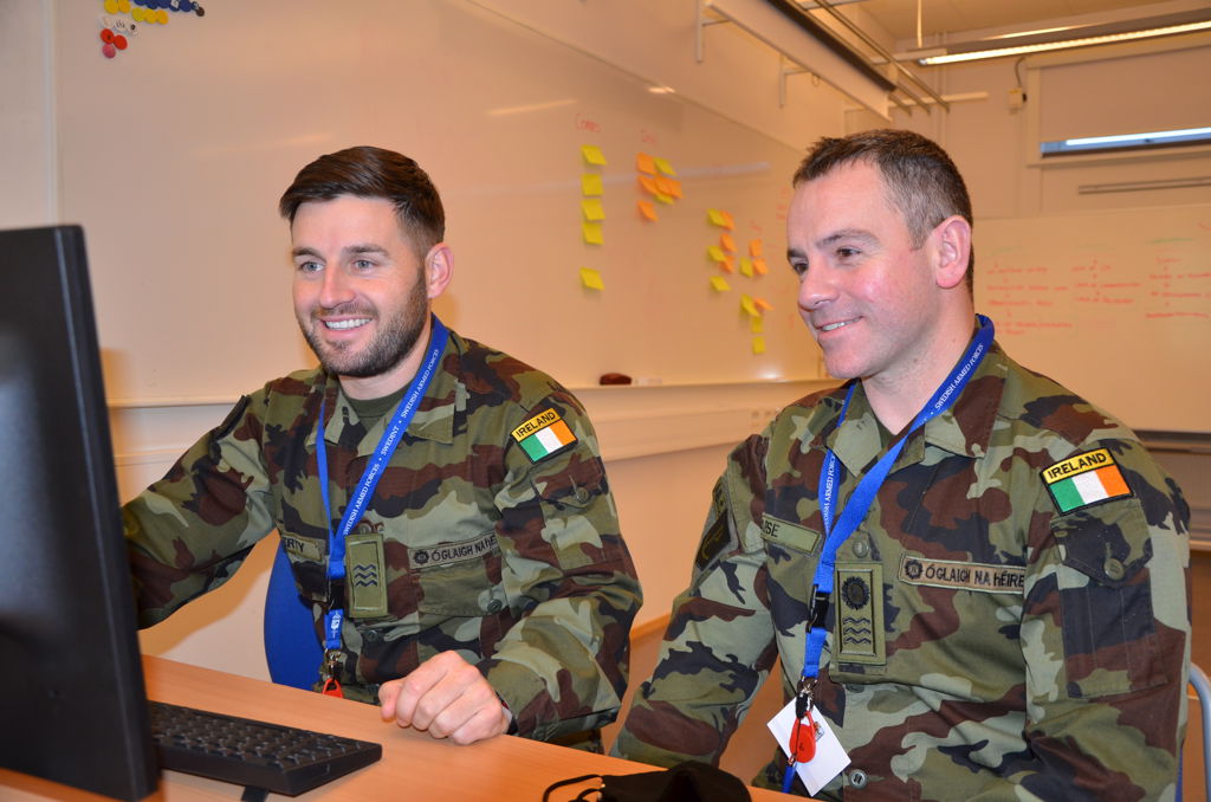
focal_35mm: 33
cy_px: 401
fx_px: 1108
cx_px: 606
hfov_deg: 57.3
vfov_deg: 39.8
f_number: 4.5
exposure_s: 1/60
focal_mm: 22
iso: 500
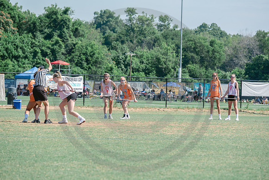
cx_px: 134
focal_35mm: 200
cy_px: 90
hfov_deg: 10.3
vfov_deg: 6.9
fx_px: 1495
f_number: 5
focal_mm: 200
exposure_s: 1/1600
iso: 400
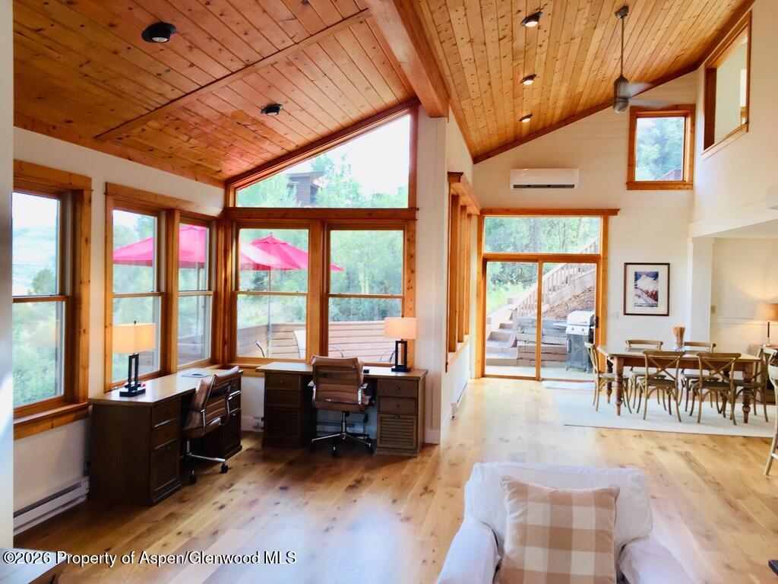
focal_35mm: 29
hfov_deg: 61.7
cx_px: 389
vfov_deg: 48.2
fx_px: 652
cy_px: 292
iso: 32
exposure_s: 1/60
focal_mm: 4.15
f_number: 2.2
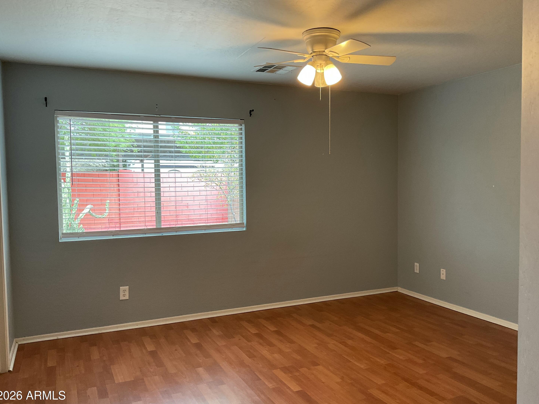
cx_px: 274
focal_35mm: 30
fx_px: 467
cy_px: 206
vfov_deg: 46.8
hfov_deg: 60.0
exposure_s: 1/60
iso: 50
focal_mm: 3
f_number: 1.8
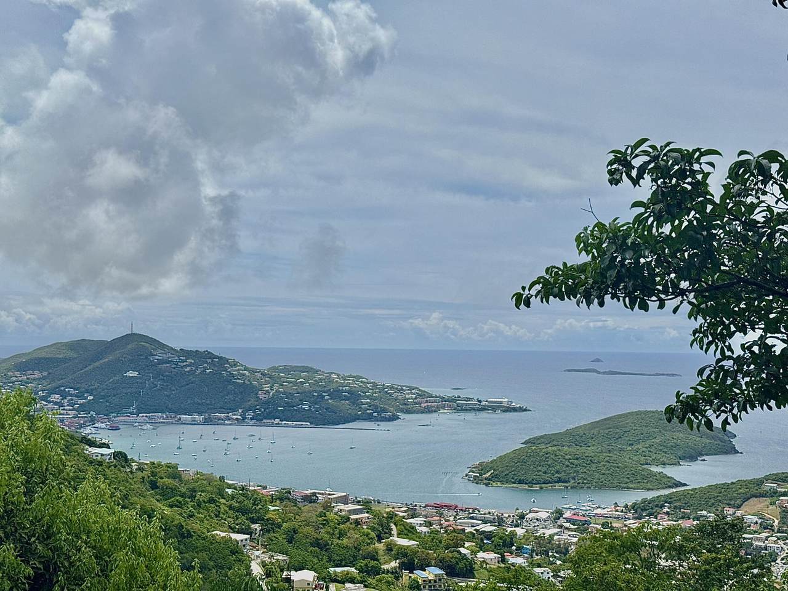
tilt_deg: +2.0
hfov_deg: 39.7
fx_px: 1093
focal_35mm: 48
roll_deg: -0.1
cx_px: 394
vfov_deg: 30.3
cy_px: 296
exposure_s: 1/11364
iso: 64
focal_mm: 6.76
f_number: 1.78
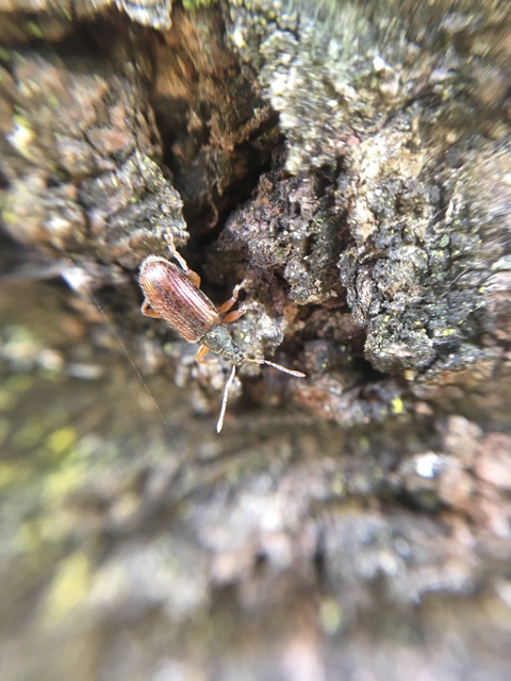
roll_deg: -12.2
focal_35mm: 29
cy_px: 340
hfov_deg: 48.2
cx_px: 256
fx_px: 571
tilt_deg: +10.5
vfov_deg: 61.7
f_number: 2.2
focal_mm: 4.15
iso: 125
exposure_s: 1/33
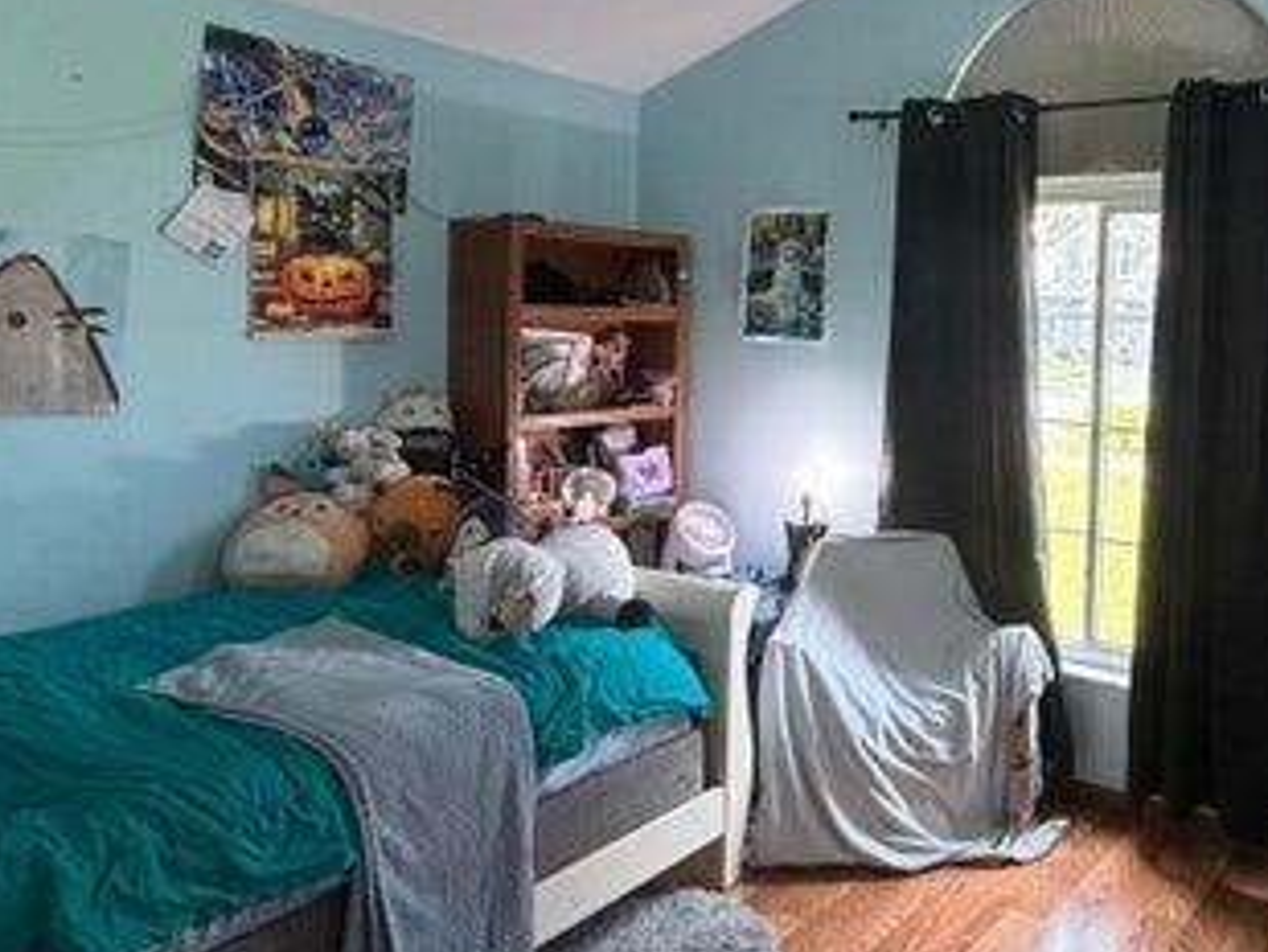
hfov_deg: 57.4
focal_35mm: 29
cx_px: 1001
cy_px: 341
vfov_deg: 47.7
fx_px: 1063
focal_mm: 2.22
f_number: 2.2
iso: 400
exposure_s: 1/60
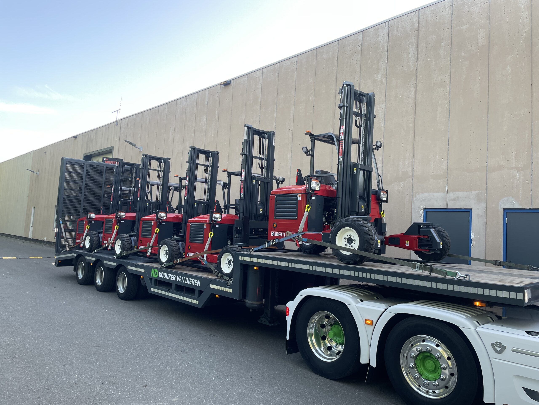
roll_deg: -3.1
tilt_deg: +6.4
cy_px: 202
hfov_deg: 67.3
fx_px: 405
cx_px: 270
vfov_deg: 53.1
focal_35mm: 26
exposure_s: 1/163
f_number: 1.6
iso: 32
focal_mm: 4.2
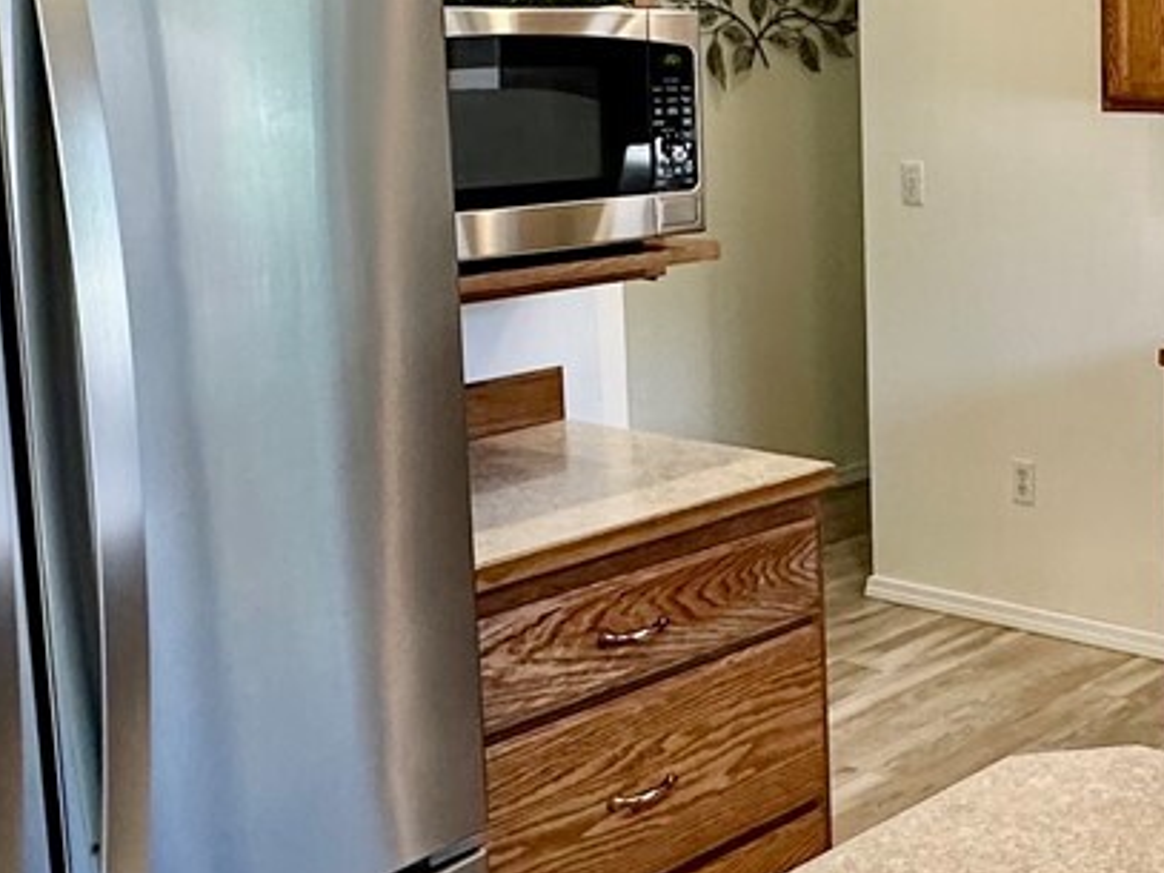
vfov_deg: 26.3
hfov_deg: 32.1
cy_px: 263
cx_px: 1175
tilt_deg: -6.3
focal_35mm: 55
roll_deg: +0.2
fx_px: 1849
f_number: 2.2
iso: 250
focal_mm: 2.22
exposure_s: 1/120
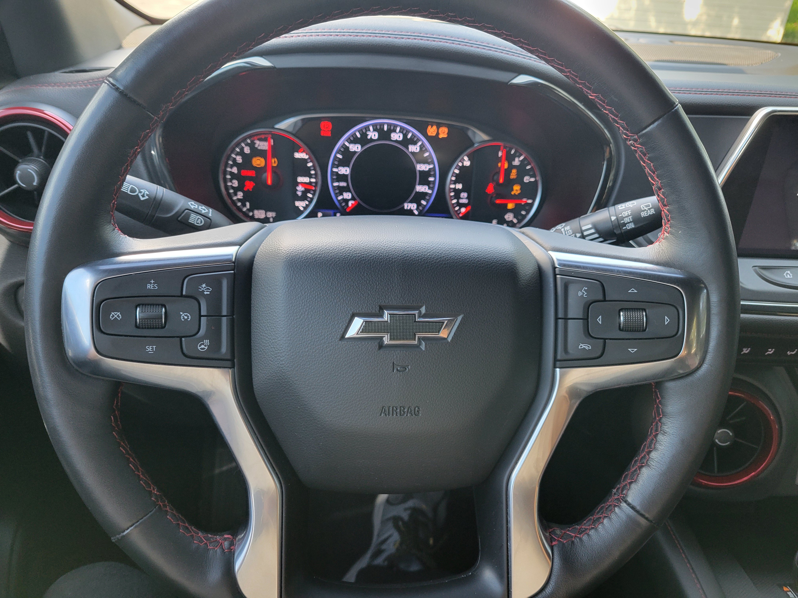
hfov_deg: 67.3
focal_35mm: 26
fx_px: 599
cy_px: 299
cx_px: 399
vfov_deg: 53.1
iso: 250
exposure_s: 1/120
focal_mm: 5.4
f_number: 1.8
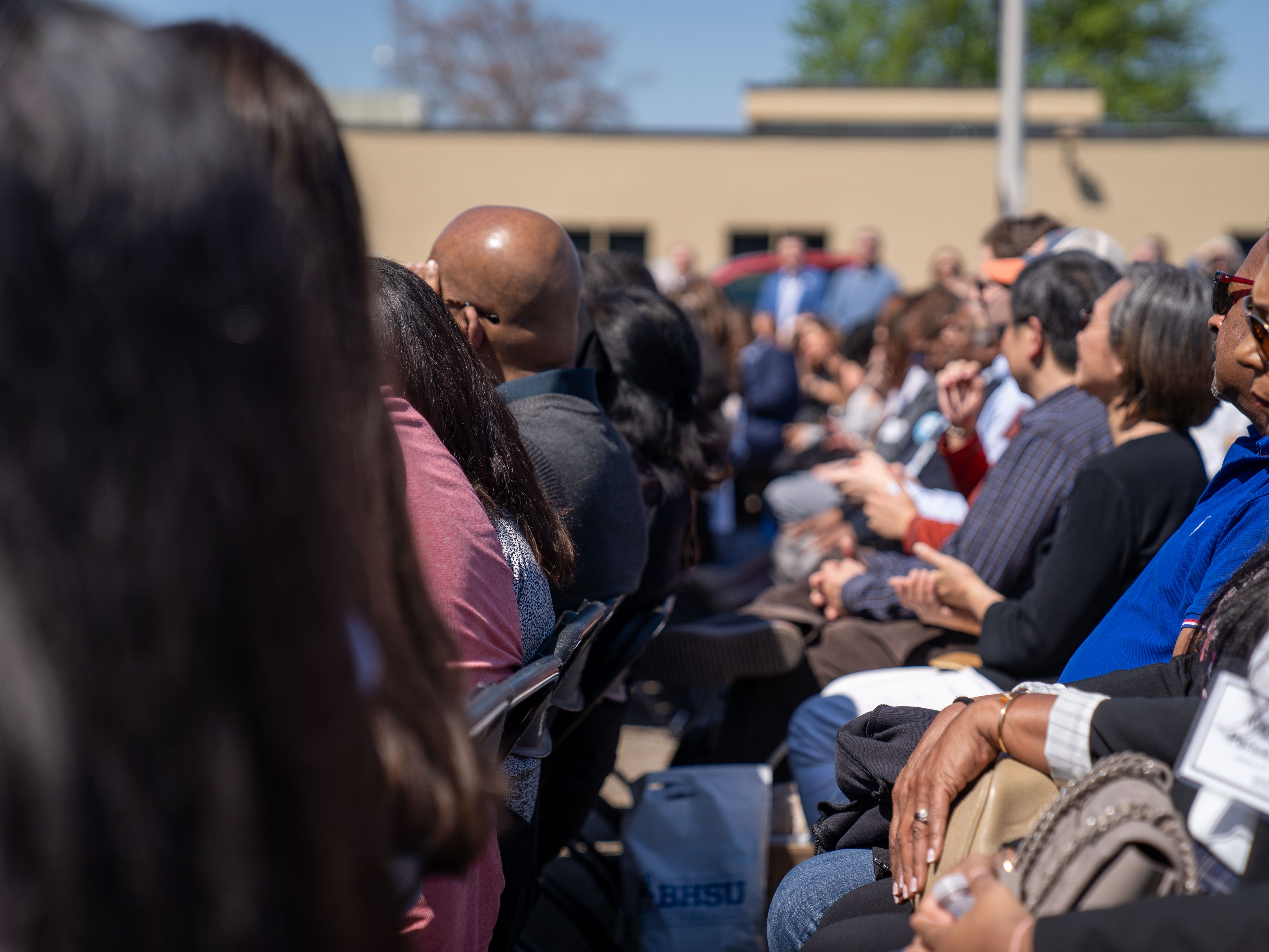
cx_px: 686
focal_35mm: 76
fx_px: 2786
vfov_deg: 19.4
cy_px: 476
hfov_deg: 25.7
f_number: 2.8
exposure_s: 1/2000
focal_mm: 70
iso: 100
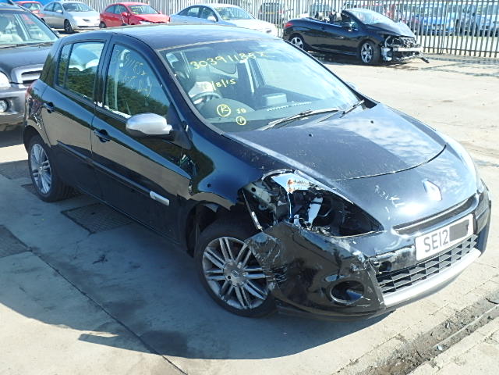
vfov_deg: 36.8
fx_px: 562
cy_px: 188
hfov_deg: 47.9
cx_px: 250
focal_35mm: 39
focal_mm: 6.9
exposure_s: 1/125
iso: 125
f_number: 5.1
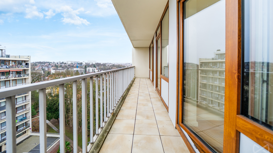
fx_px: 94
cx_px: 134
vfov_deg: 78.0
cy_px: 65
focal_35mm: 13
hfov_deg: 110.8
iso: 125
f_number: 4
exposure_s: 1/60
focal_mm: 12
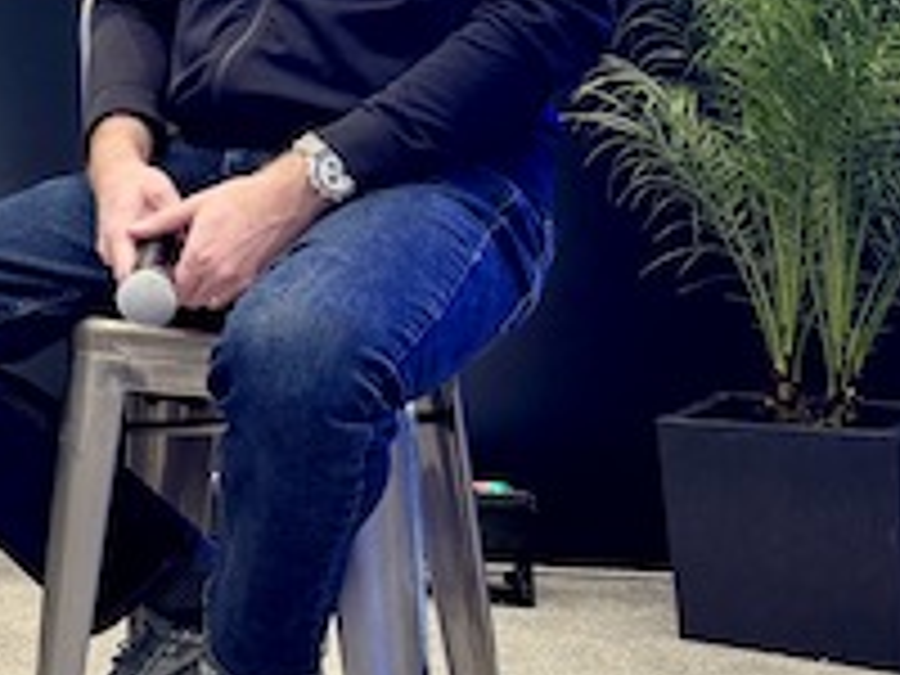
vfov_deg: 15.0
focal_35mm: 96
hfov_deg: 17.0
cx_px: -698
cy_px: -76
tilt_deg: +0.2
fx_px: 2496
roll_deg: +0.7
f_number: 1.78
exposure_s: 1/60
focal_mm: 6.86
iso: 160
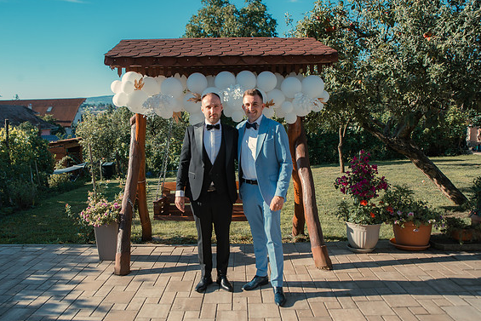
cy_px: 149
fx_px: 361
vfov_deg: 47.9
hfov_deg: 67.2
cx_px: 215
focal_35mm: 27
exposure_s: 1/250
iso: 100
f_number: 4
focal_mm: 24
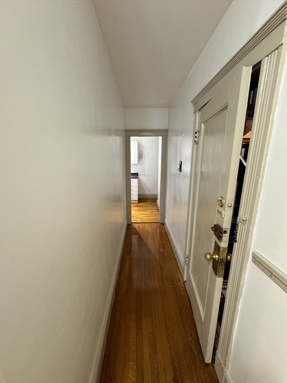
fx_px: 155
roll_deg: +0.2
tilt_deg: -12.4
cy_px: 192
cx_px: 144
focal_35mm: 14
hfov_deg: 85.7
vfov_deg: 102.1
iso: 500
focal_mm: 2.22
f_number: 2.2
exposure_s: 1/60
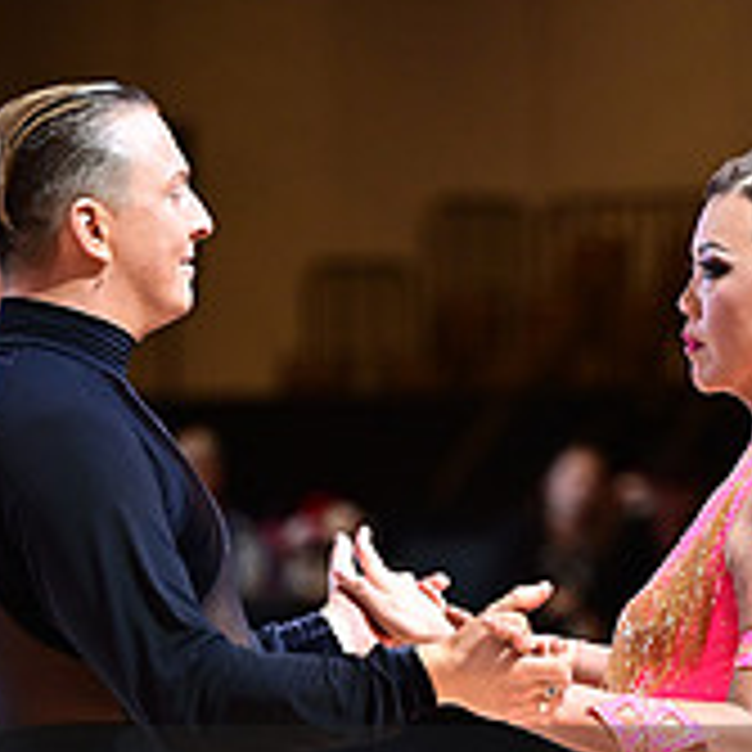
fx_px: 9045
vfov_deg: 4.7
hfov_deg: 4.8
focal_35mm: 368
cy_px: 878
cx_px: 585
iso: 2000
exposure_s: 1/400
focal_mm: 125
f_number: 2.8
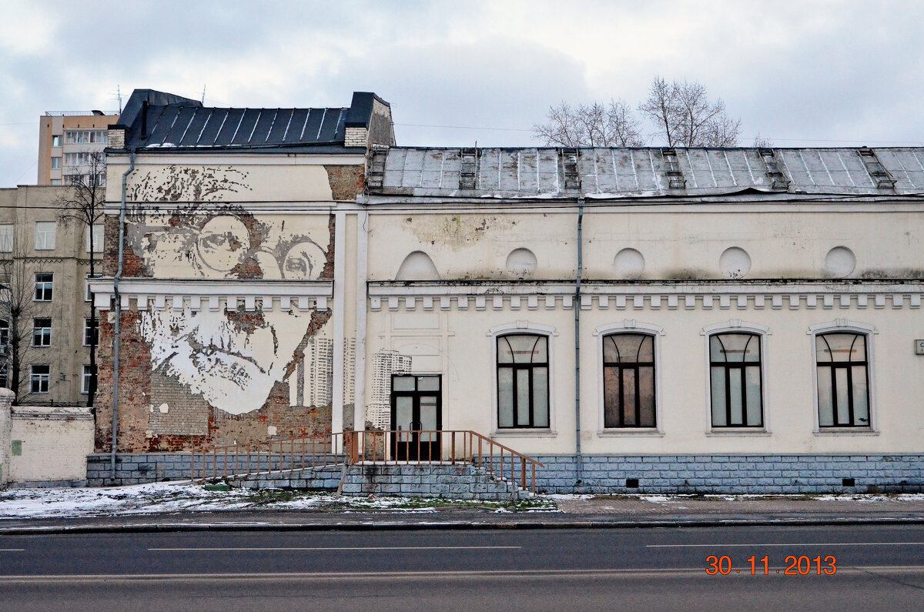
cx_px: 462
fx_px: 1076
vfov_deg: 31.8
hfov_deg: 46.5
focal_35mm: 42
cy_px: 306
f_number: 8
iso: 3200
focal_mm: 28
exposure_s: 1/320
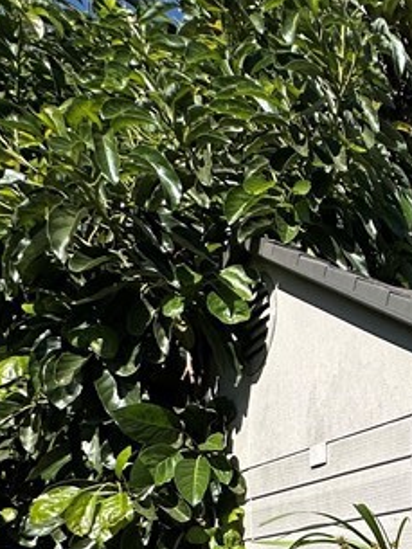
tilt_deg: -4.8
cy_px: 709
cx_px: 667
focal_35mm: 47
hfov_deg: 22.9
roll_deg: -0.2
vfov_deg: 31.4
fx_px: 745
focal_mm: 2.22
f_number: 2.2
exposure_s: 1/2882
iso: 50
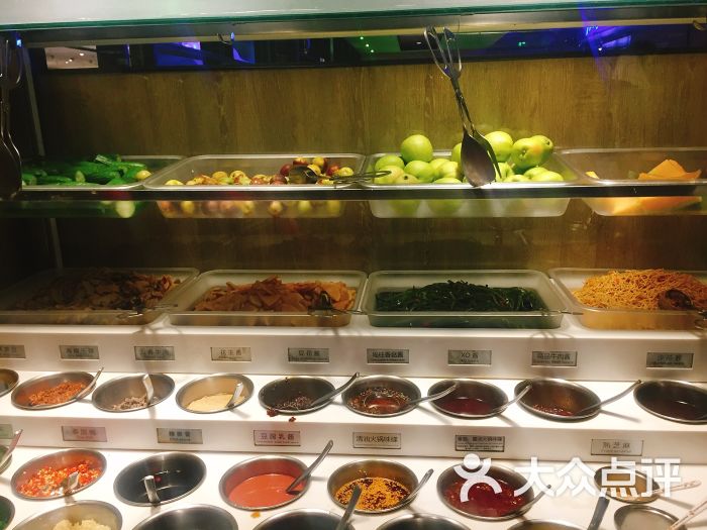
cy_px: 265
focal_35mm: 29
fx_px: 592
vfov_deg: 48.2
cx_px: 354
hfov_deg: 61.7
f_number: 2.2
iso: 125
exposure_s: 1/33
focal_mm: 4.15
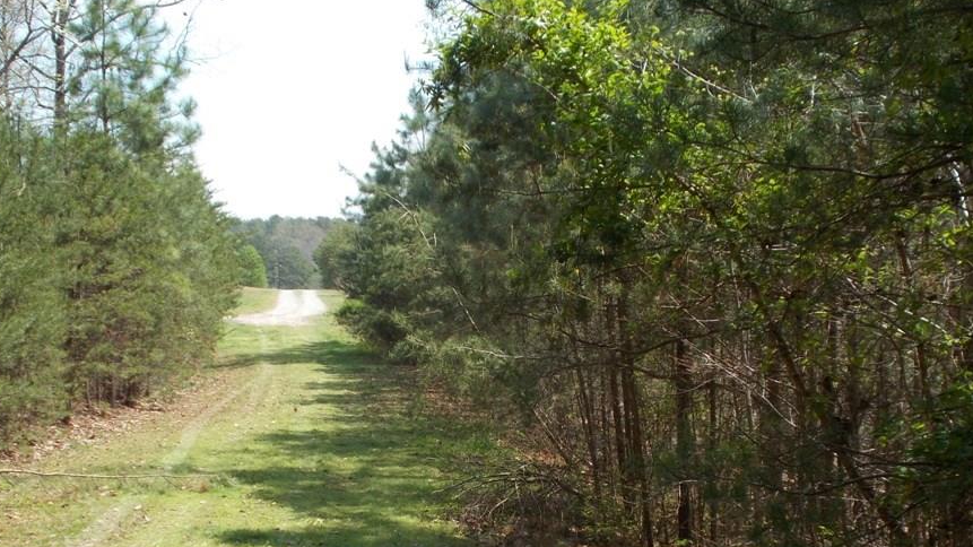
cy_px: 431
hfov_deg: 36.6
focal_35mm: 57
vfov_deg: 20.8
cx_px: 489
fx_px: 1470
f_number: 4.2
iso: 80
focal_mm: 7.9
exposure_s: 1/250
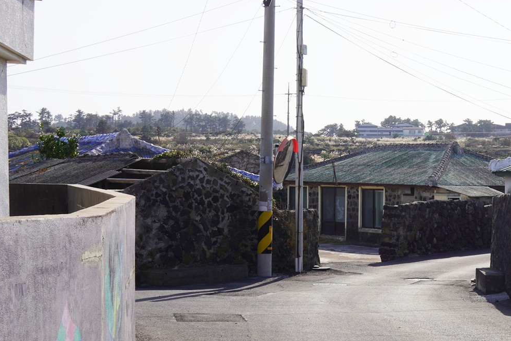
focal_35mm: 71
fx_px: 1008
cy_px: 265
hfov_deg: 27.7
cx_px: 429
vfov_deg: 19.0
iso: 100
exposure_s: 1/100
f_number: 14
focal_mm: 35
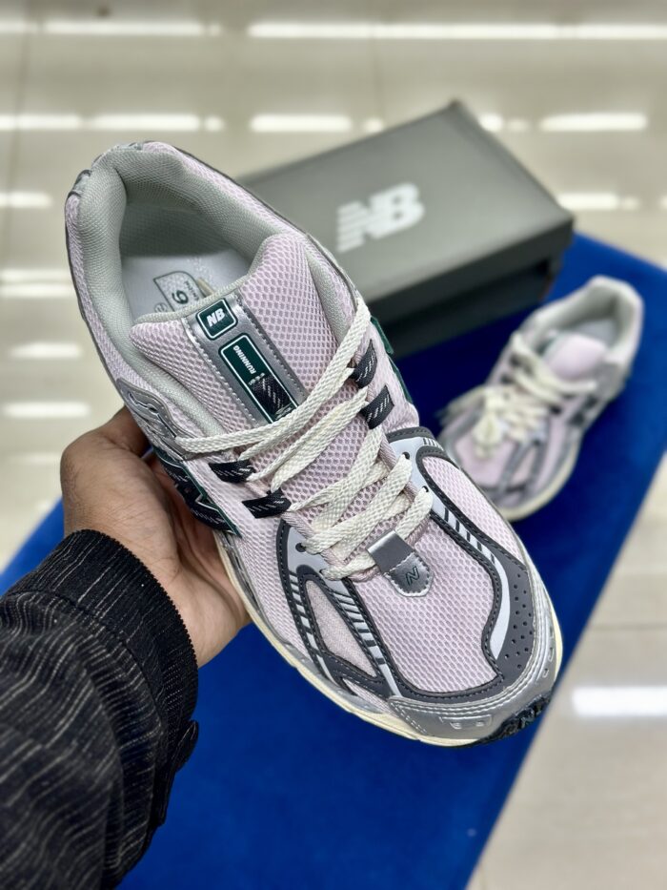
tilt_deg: -53.8
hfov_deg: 30.3
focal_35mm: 48
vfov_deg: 39.7
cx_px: 334
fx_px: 1233
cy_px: 445
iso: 64
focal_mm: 6.86
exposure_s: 1/100
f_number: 1.78
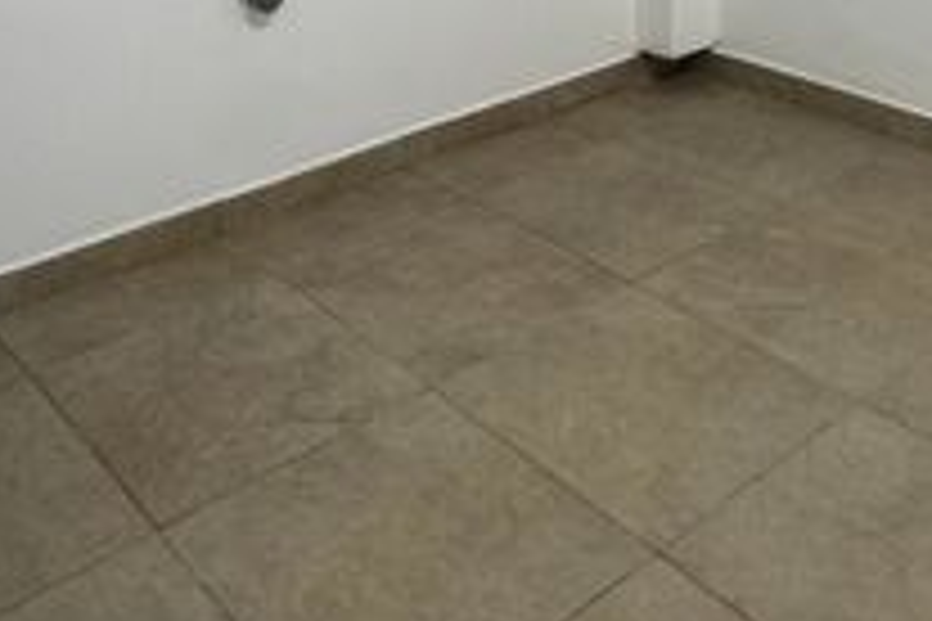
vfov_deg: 25.5
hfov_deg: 41.9
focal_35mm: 47
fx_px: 1217
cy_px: -140
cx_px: 471
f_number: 2.2
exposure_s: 1/120
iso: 125
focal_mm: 2.22
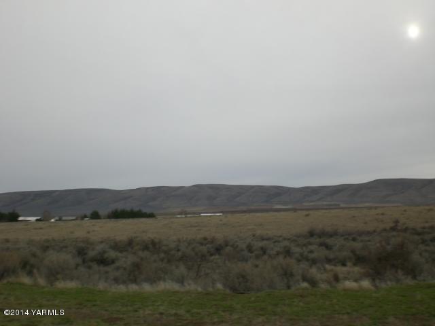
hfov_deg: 49.0
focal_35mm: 38
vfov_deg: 37.7
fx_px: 478
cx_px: 218
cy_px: 163
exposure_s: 1/200
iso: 50
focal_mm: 6.3
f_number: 4.4
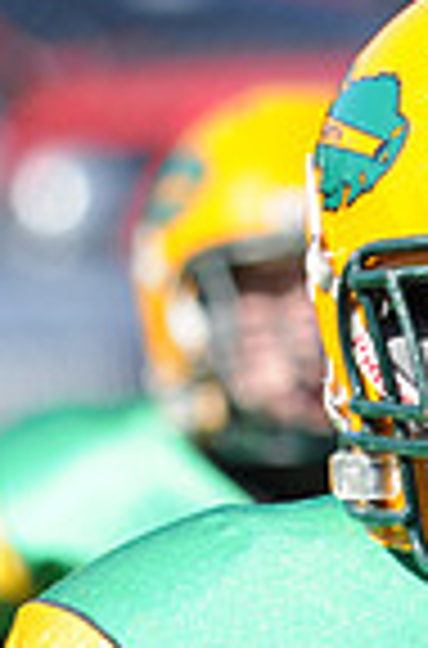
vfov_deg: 1.1
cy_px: 1138
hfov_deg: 0.8
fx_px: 32655
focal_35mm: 1818
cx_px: 538
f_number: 6.3
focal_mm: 300
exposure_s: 1/500
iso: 200
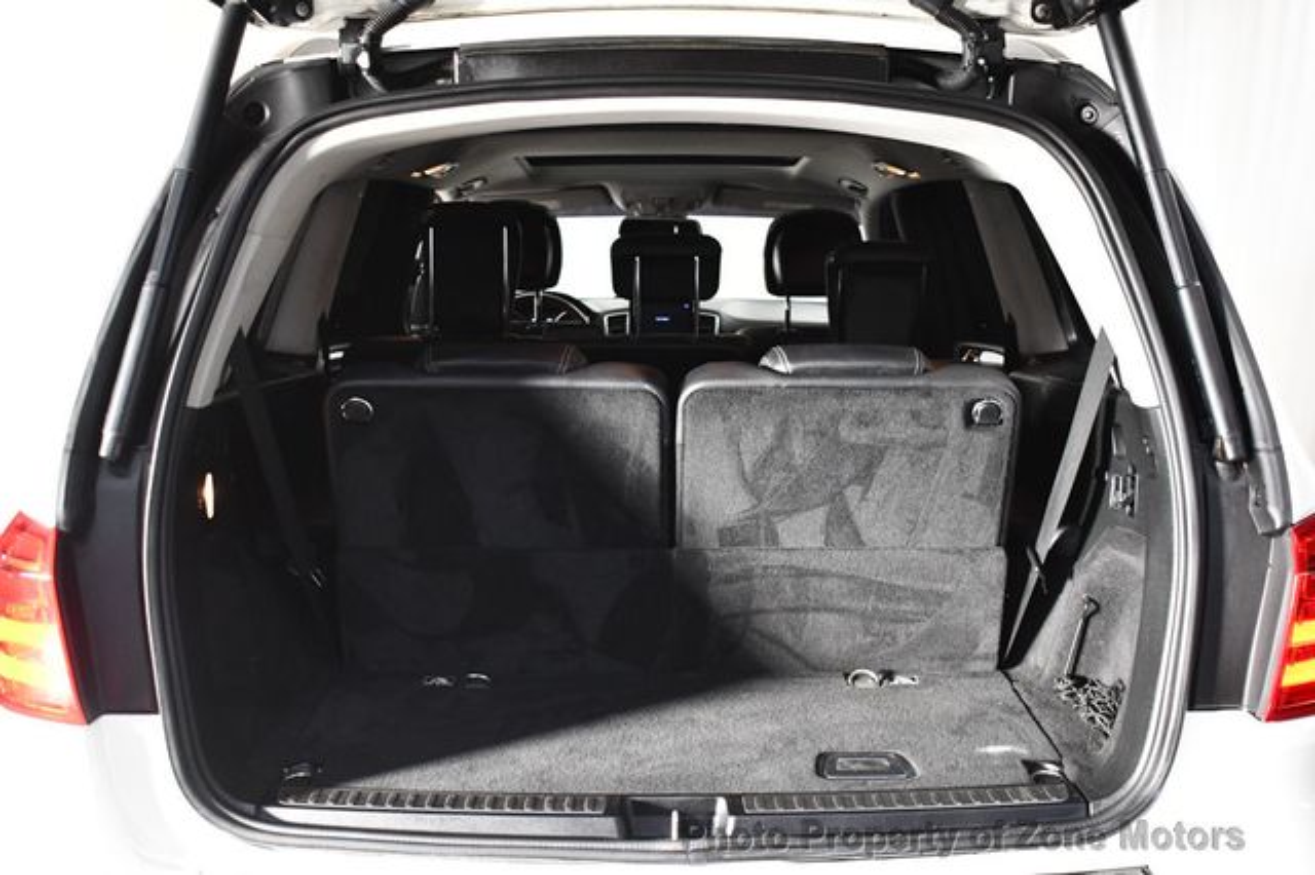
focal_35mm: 40
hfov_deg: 48.5
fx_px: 1460
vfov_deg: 33.4
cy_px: 438
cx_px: 658
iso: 2800
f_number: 4
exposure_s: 1/125
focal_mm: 27
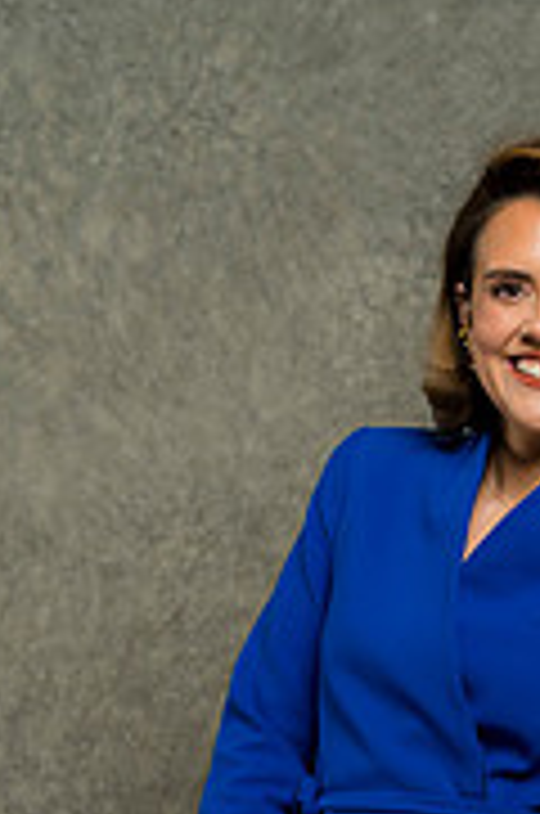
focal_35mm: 137
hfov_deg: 9.9
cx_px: 468
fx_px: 3094
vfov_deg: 14.5
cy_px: 1003
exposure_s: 1/160
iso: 125
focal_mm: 55
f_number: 4
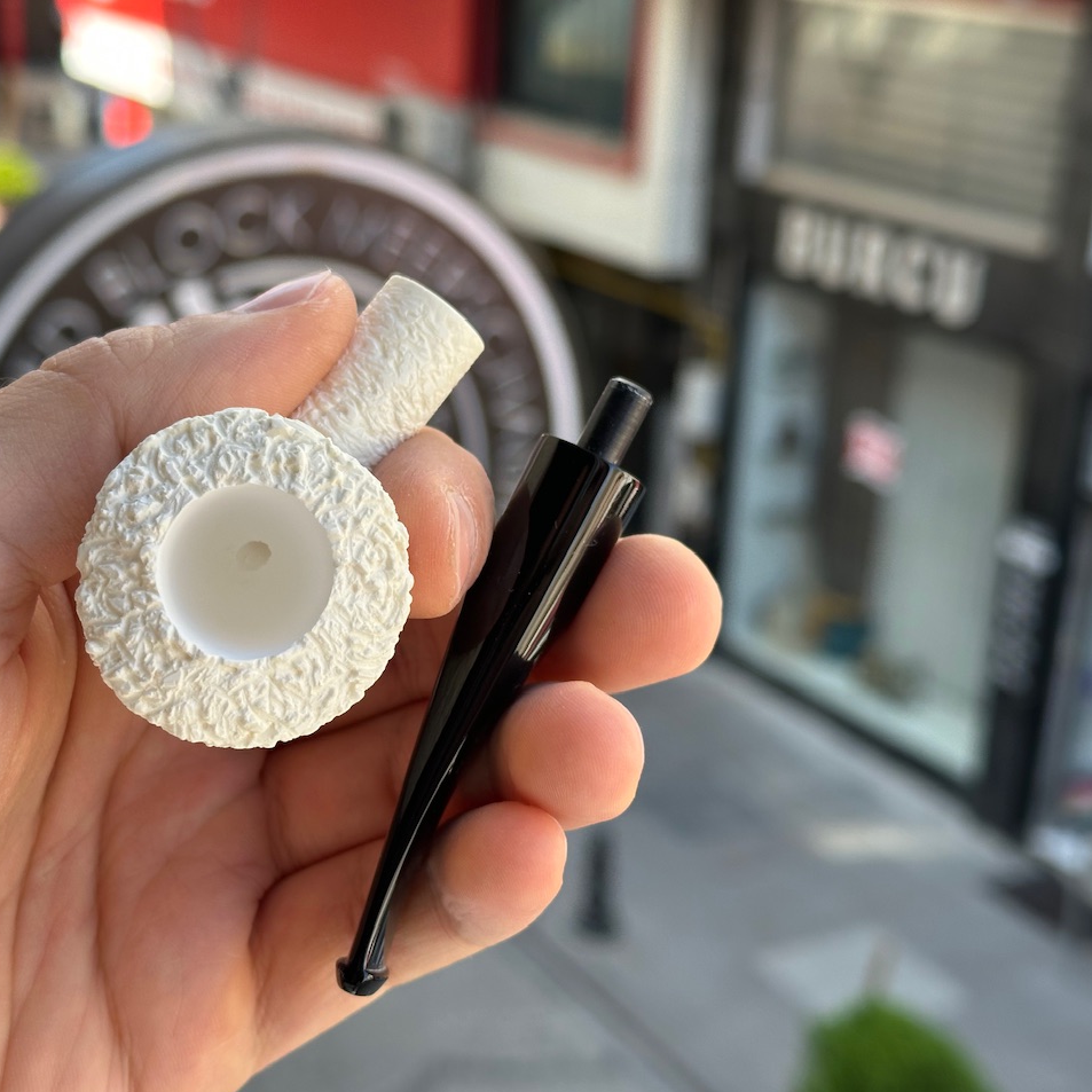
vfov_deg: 30.0
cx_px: 448
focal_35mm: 57
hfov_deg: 30.0
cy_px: 549
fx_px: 2034
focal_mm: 6.86
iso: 64
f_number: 1.78
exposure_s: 1/417
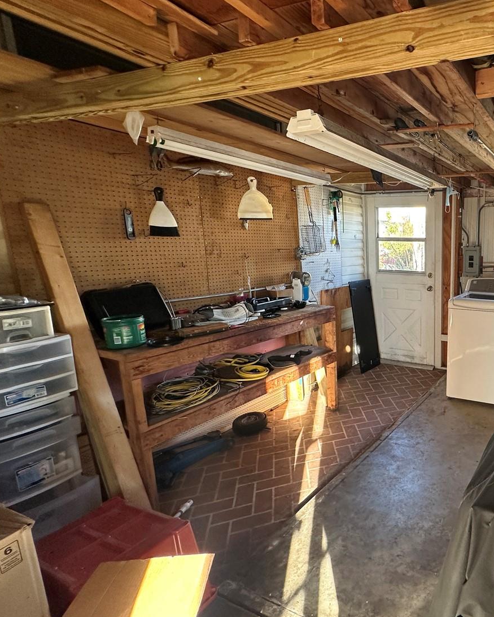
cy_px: 312
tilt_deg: -10.0
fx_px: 365
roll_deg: -1.8
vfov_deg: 80.4
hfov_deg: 58.1
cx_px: 447
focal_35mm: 20
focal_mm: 2.22
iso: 200
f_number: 2.2
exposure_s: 1/99
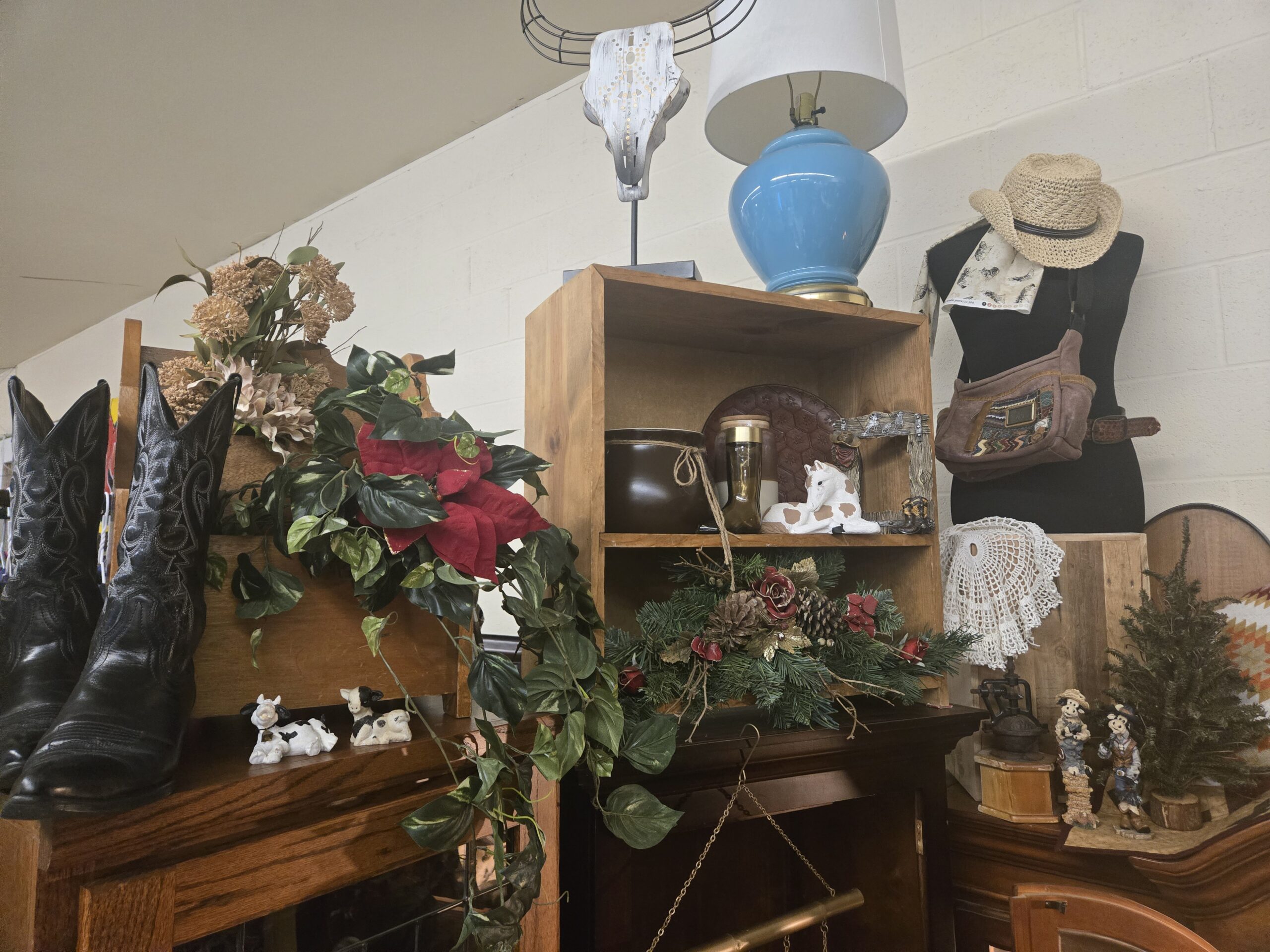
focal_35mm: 23
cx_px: 635
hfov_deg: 73.9
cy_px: 476
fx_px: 844
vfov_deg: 58.9
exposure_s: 1/120
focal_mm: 5.4
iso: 1000
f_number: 1.8
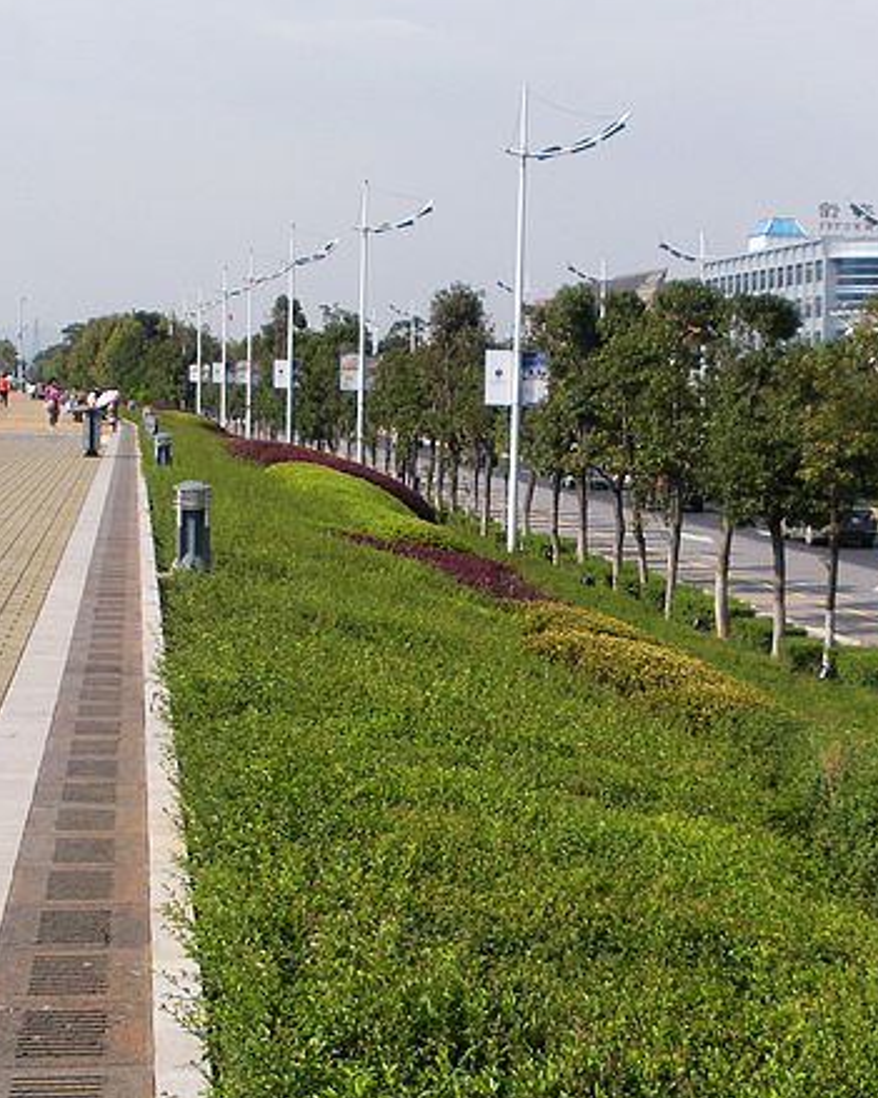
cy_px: 600
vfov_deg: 23.3
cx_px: 615
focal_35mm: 82
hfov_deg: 18.6
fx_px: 2664
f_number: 3.5
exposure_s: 1/478
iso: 64
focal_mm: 6.3
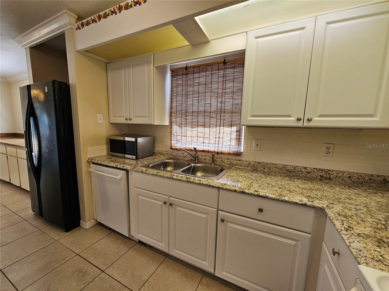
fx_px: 146
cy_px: 146
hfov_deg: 106.2
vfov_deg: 89.9
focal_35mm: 13
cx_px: 194
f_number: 2.2
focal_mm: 2.2
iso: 100
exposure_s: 1/120
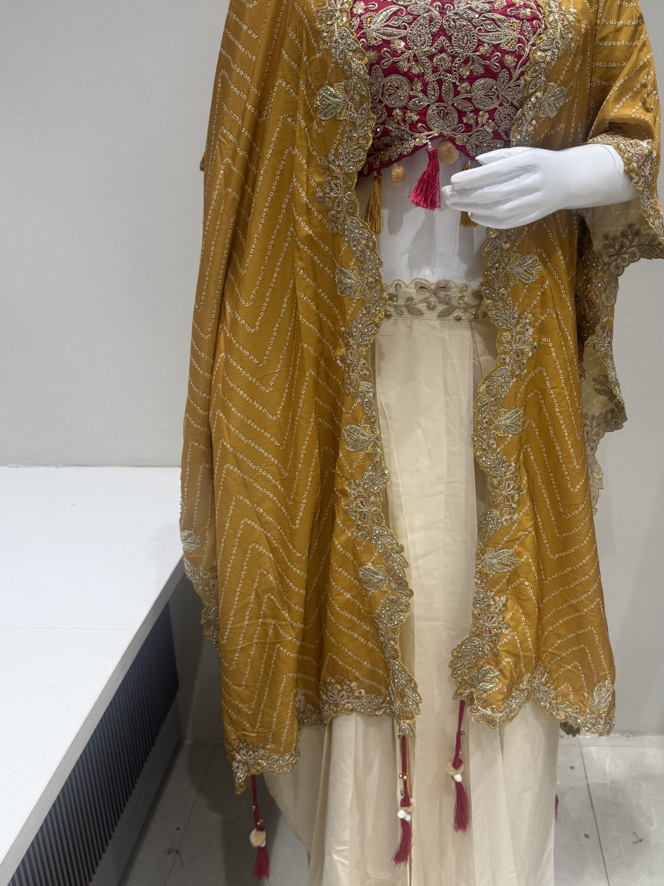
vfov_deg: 55.4
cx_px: 431
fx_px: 844
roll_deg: -1.1
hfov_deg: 42.5
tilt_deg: -21.9
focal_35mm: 33
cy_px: 445
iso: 80
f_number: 1.78
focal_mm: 6.76
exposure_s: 1/305
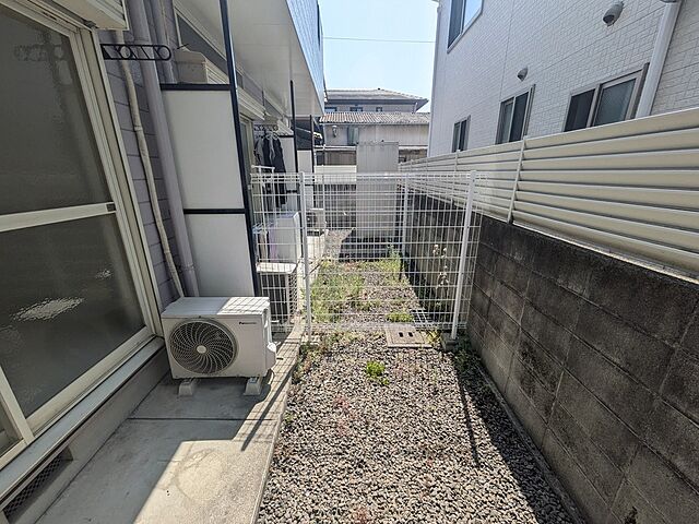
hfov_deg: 102.1
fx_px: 283
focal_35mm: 14
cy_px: 262
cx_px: 350
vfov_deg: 85.7
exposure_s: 1/1300
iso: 49
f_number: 2.2
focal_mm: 1.83
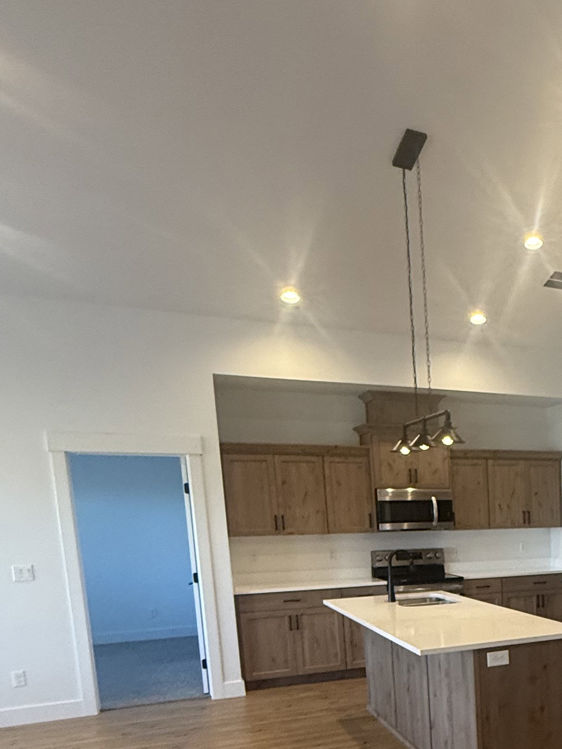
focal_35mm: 34
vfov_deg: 49.9
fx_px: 736
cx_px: 597
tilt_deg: -7.4
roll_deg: +0.6
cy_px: 627
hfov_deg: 36.3
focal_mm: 2.22
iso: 400
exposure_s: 1/120
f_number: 2.2
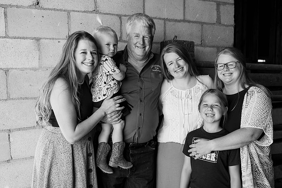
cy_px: 94
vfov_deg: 37.9
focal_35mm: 35
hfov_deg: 54.4
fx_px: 274
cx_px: 141
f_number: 4.5
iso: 250
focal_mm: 35
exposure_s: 1/160
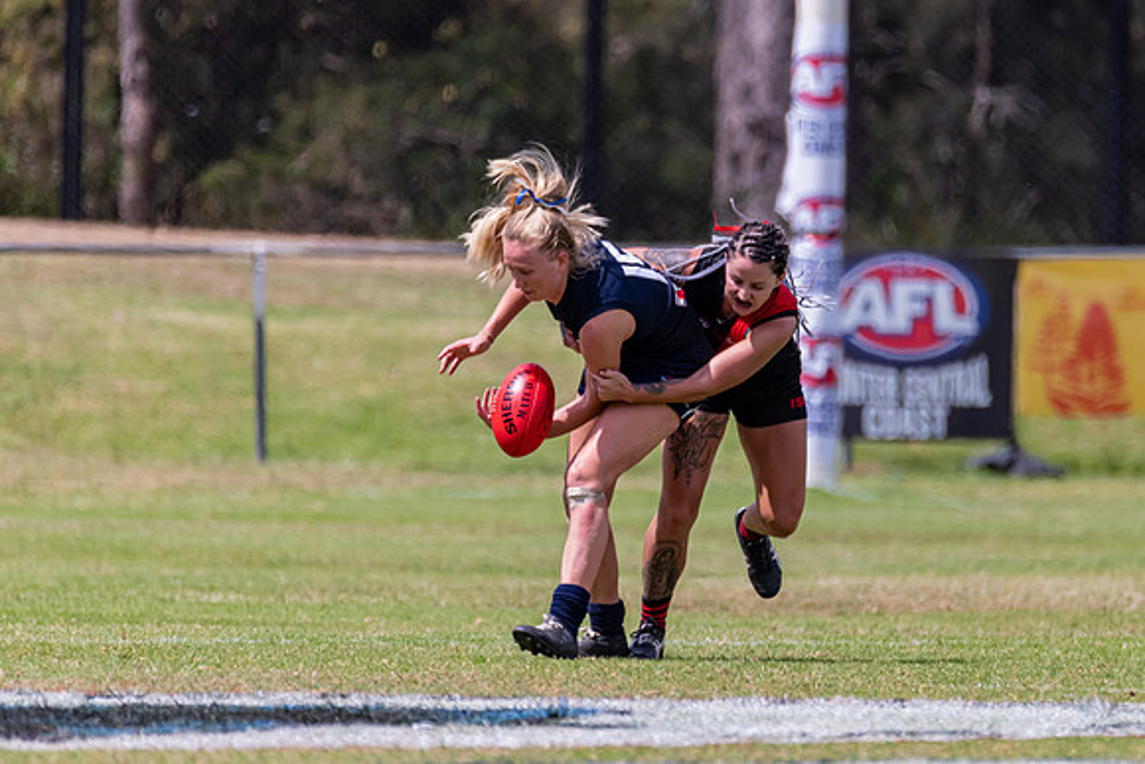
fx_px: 29197
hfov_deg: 2.2
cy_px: 341
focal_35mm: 918
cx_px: 772
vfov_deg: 1.5
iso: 800
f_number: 6.3
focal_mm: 600
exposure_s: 1/2000
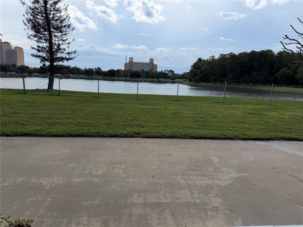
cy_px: 114
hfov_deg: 71.6
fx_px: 210
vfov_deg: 56.8
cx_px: 152
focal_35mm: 24
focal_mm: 6.76
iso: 80
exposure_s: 1/4673
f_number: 1.78
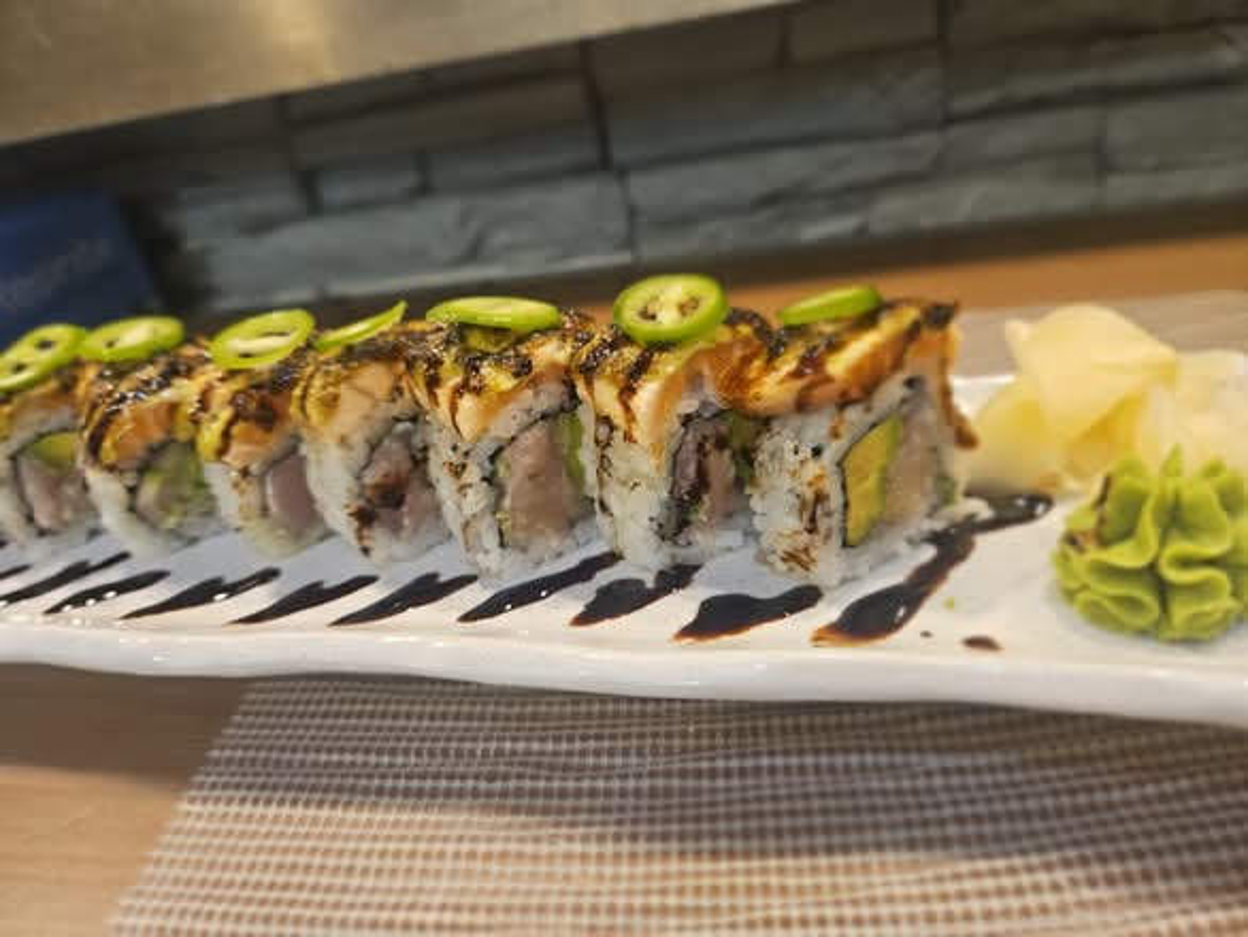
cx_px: 624
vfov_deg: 58.9
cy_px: 468
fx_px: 830
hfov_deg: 73.9
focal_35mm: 23
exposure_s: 1/60
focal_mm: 5.4
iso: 250
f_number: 1.8
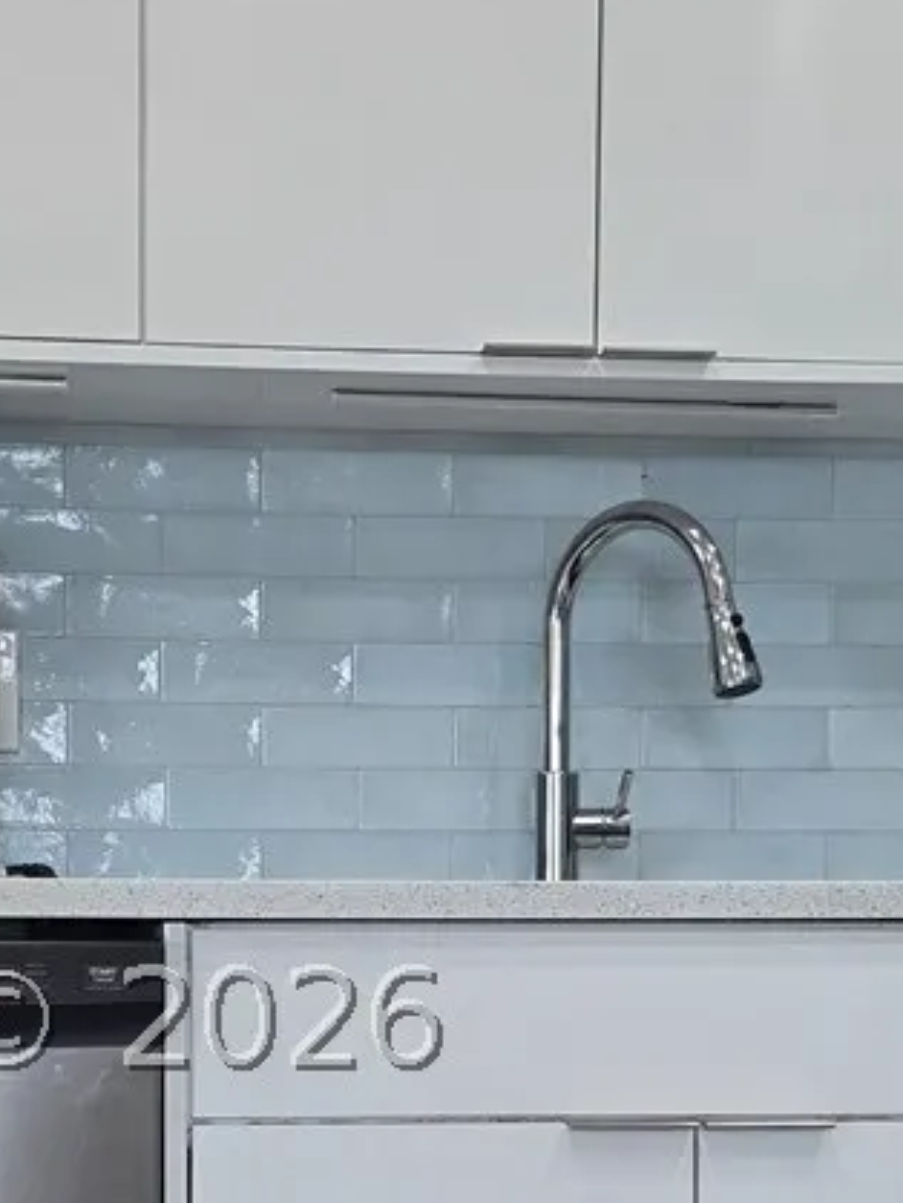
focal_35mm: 88
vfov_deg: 21.9
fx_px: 3058
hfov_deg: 16.7
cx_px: 273
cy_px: 1019
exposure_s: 1/120
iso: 80
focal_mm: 6.25
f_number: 1.7
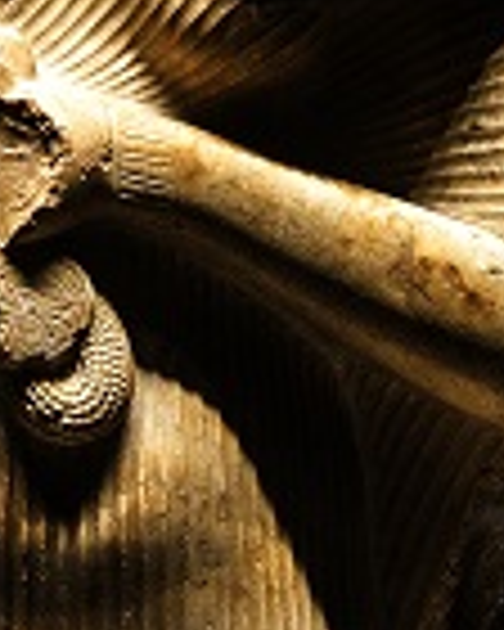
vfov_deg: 13.5
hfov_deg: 10.9
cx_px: 81
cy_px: 70
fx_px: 2629
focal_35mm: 141
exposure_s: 1/125
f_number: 10
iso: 2500
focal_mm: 35
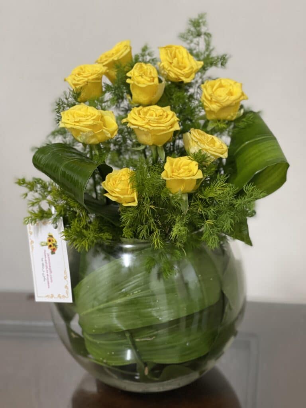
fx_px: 754
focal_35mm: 64
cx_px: 153
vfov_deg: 30.3
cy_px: 204
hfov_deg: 22.9
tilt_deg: -19.8
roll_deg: +2.7
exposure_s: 1/33
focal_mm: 7.5
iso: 320
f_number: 2.2
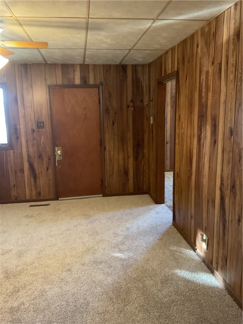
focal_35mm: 29
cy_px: 162
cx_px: 122
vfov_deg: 61.7
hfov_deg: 48.2
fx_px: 271
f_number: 1.8
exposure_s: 1/40
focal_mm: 3
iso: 200
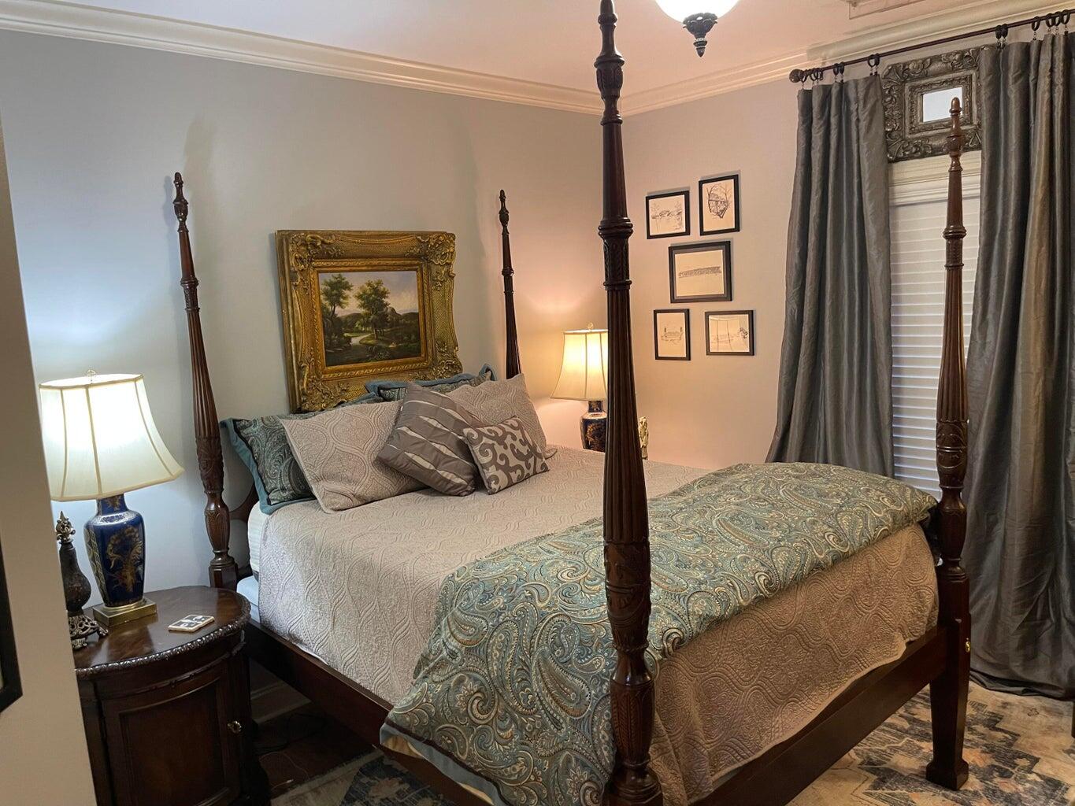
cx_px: 538
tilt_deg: -7.8
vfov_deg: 54.9
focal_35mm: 25
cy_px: 403
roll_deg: +3.5
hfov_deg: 69.4
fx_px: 776
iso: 250
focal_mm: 5.1
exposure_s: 1/60
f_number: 1.6
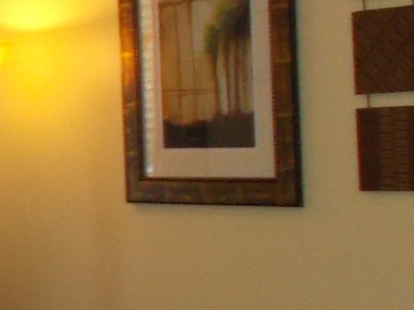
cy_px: 218
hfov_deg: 11.4
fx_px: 1889
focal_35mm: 158
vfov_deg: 9.4
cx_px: -390
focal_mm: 4.6
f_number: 3.2
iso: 250
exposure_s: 1/25
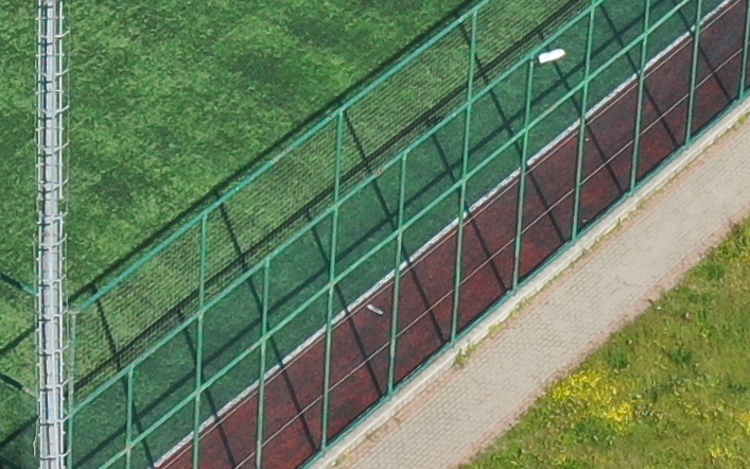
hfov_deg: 9.4
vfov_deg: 5.7
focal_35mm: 221
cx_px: -117
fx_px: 4518
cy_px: -786
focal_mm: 10.26
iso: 100
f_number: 5.6
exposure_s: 1/400
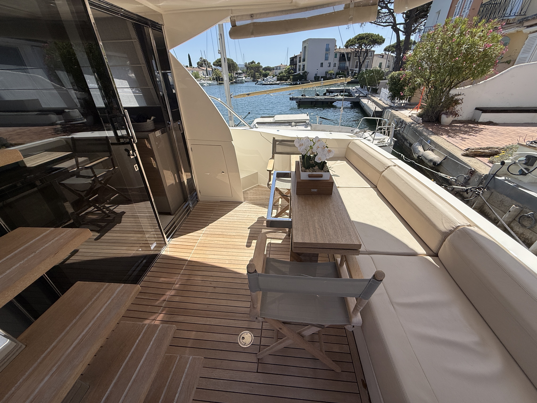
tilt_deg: -30.1
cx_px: 268
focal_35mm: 14
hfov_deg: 102.1
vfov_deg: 85.7
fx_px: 217
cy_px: 202
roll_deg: +1.7
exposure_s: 1/2024
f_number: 2.2
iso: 50
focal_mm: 2.22
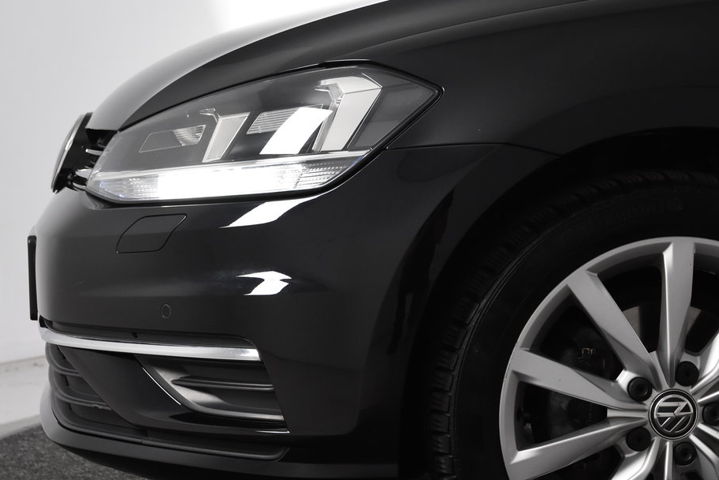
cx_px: 456
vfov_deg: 14.4
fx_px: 1891
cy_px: 303
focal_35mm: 95
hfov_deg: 21.5
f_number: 5
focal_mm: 45
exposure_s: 1/100
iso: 1600
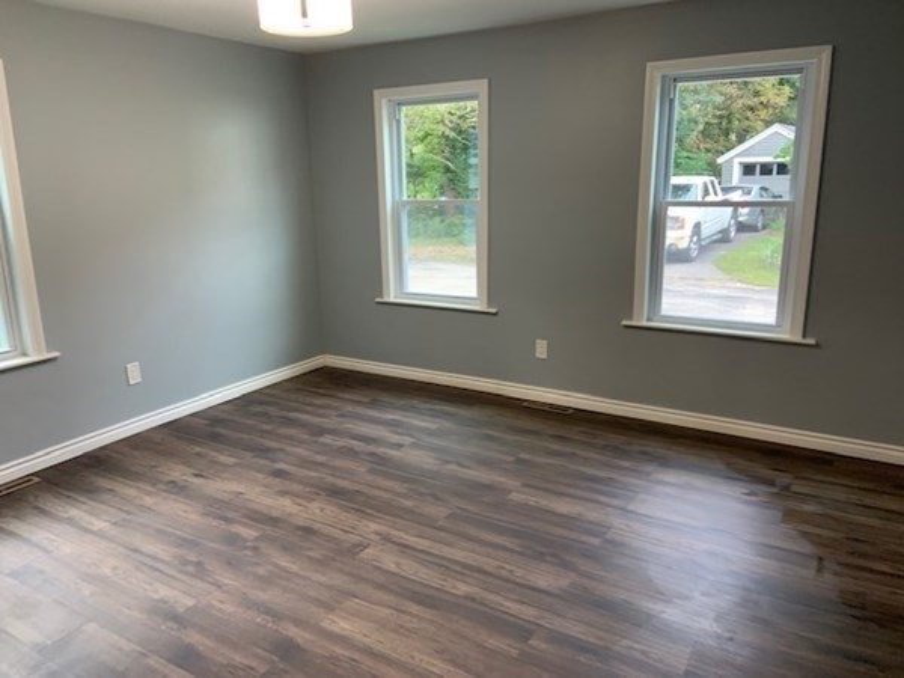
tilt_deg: -12.2
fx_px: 679
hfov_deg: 67.3
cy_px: 339
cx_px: 452
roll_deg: +0.8
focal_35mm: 26
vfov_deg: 53.1
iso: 160
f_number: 1.8
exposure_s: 1/60
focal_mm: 4.25
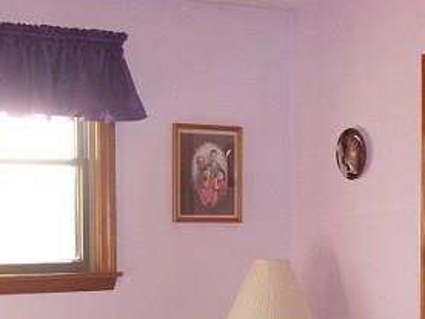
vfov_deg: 15.9
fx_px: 1105
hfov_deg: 21.7
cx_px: 266
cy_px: 365
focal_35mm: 90
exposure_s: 1/30
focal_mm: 6.3
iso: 100
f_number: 2.8
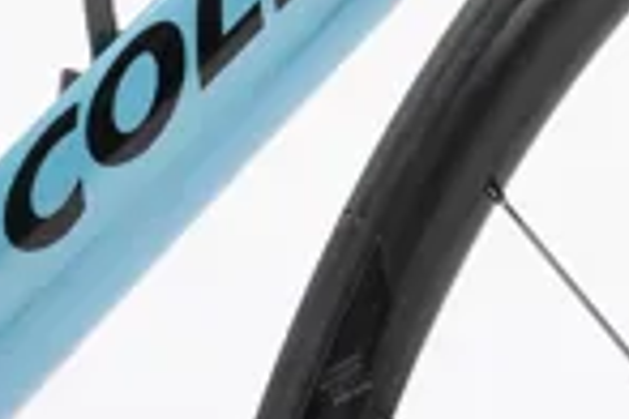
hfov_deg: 6.9
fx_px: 5136
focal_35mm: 294
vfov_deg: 4.6
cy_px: -541
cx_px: 834
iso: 100
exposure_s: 1/160
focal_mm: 54
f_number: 16
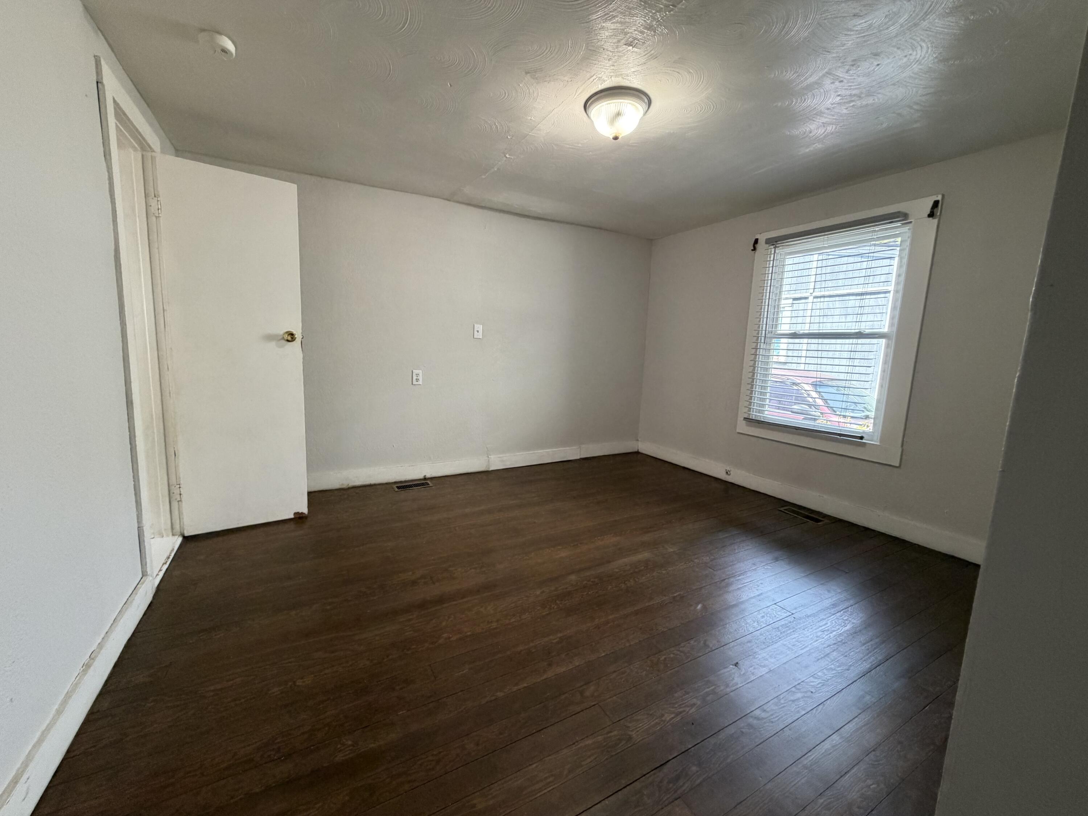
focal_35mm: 14
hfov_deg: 102.1
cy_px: 408
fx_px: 440
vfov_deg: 85.7
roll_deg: -2.5
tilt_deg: -8.0
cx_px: 544
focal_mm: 2.22
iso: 250
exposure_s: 1/60
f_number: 2.2
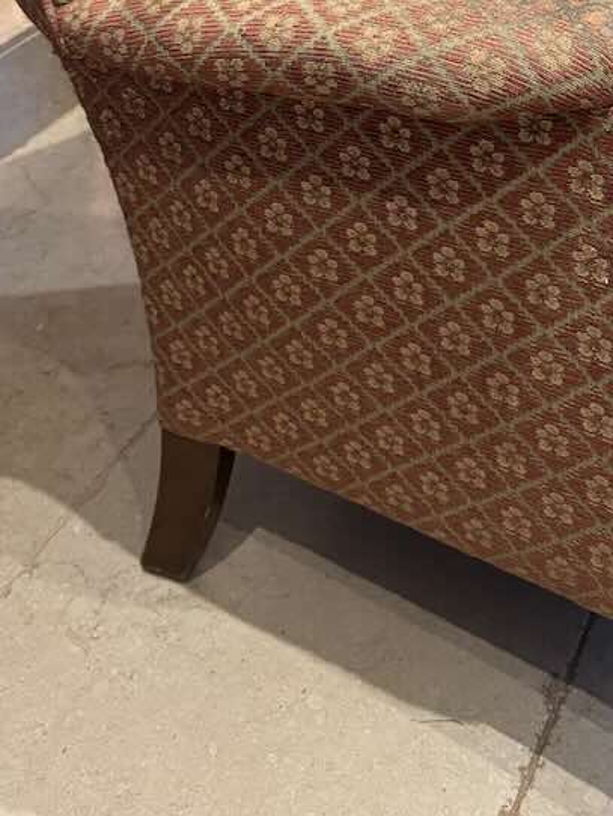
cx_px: 548
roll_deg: -1.8
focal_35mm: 59
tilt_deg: -22.6
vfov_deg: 30.0
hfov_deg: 24.2
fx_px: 1392
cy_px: -34
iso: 500
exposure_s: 1/50
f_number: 1.78
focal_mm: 6.76
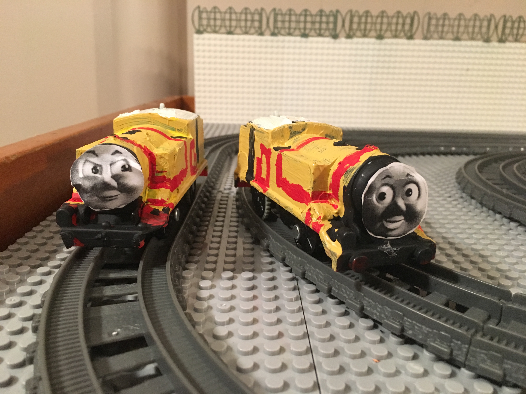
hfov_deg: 61.7
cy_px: 197
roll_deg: -2.0
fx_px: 441
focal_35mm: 29
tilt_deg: -14.0
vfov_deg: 48.2
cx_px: 263
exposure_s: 1/20
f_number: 2.2
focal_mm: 4.15
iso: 200
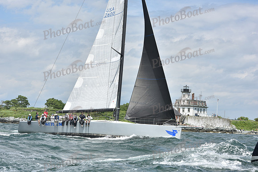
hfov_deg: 22.1
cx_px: 129
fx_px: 659
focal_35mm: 92
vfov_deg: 14.9
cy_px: 86
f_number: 9
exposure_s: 1/1000
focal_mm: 92
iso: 250
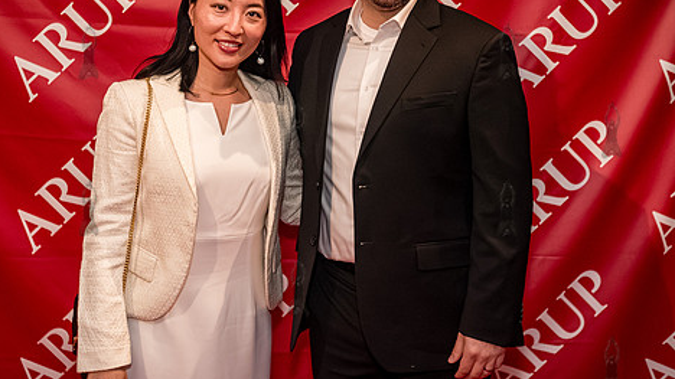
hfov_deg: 34.9
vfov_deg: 19.8
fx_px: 1074
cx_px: 308
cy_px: 78
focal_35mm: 60
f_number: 3.2
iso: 8000
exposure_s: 1/250
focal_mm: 35
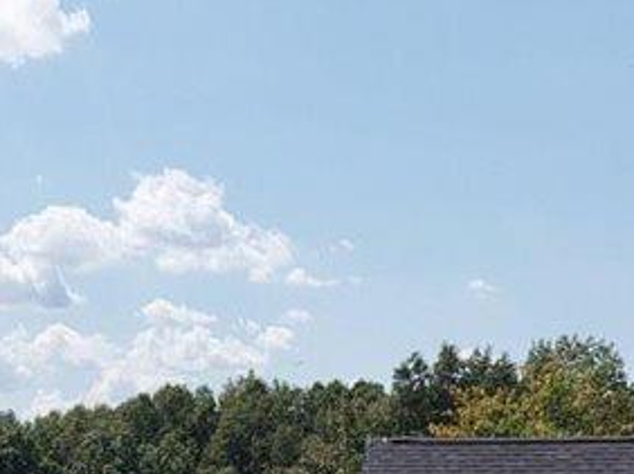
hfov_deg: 18.0
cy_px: 966
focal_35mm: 109
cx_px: 389
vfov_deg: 12.0
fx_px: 1995
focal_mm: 8.67
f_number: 1.8
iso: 250
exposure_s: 1/6000
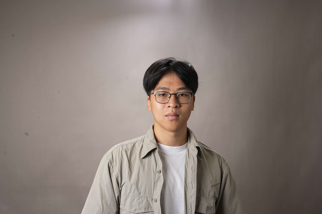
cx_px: 161
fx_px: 456
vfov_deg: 26.5
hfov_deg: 38.9
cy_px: 107
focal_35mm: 51
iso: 160
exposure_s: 1/125
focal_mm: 51
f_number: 8
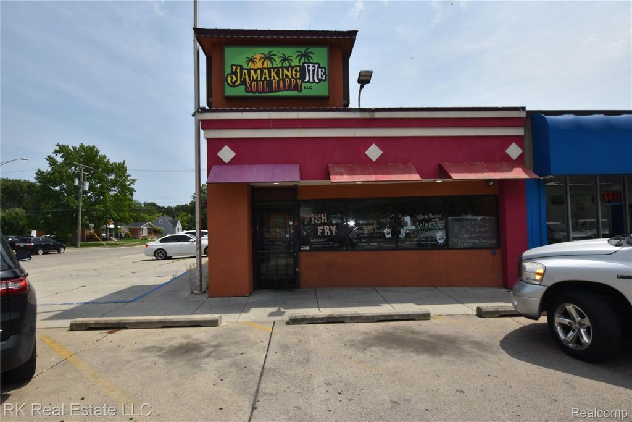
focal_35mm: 21
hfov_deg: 81.2
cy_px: 211
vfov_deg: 59.5
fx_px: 369
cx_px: 316
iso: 100
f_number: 13
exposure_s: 1/200
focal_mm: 14
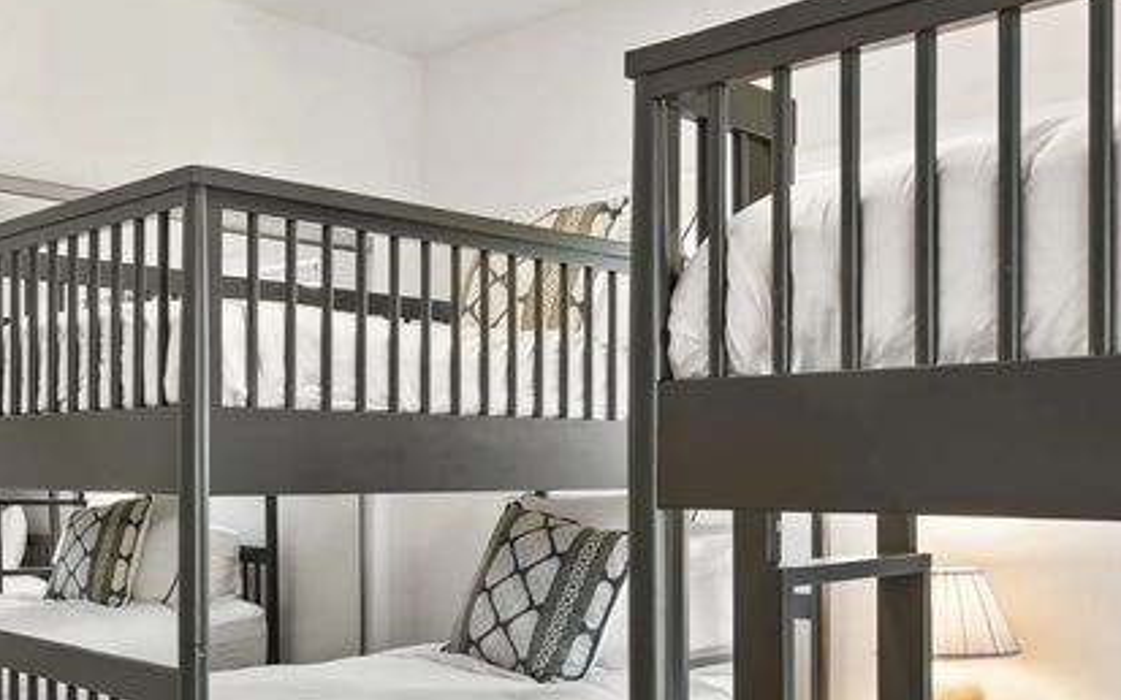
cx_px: 429
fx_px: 1314
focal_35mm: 43
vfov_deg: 29.7
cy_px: 457
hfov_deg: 45.9
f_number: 7.1
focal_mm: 17
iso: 250
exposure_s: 1
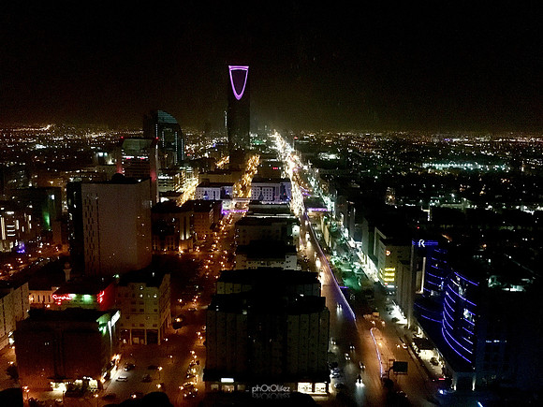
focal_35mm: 29
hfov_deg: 61.7
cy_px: 204
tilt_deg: -8.8
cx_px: 272
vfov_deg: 48.2
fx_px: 455
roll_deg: -0.6
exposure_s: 1/15
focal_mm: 4.15
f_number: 2.2
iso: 2000
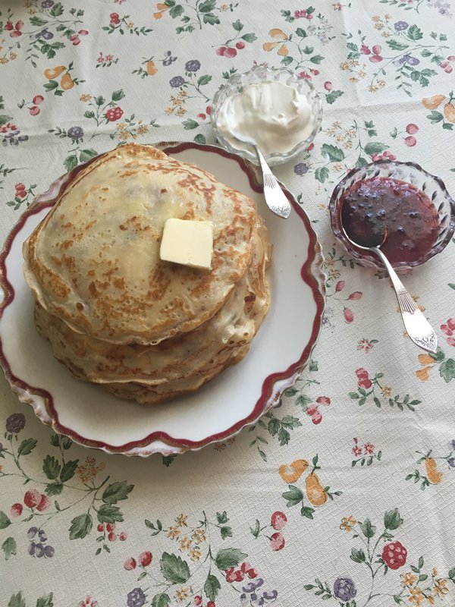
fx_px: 508
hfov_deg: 48.2
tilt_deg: -69.0
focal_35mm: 29
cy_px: 304
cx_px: 228
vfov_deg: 61.7
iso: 80
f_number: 2.2
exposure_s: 1/33
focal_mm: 4.15
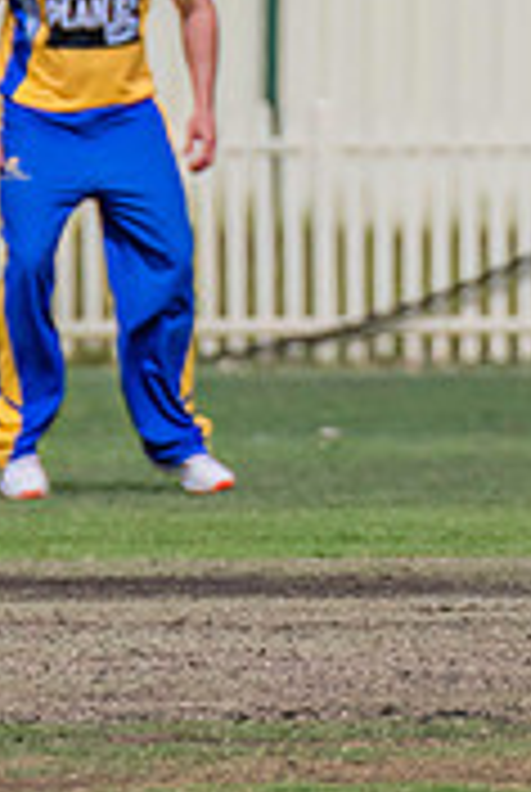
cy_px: 190
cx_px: 635
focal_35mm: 1528
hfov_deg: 0.9
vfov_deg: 1.3
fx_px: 33672
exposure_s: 1/2500
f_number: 8
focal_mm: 440
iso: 800
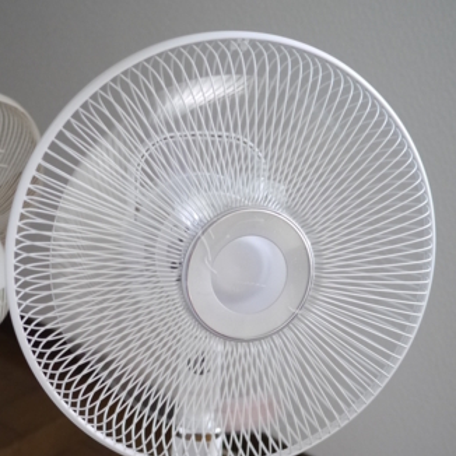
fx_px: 1162
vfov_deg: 21.8
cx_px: 98
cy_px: 397
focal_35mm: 78
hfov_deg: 21.9
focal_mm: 20
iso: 1000
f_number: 1.7
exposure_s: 1/250
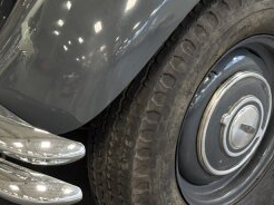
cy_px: 9
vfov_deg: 11.7
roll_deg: -1.1
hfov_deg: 15.6
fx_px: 988
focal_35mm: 125
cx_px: 14
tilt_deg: -19.6
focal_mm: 6.76
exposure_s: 1/46
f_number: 1.78
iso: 250
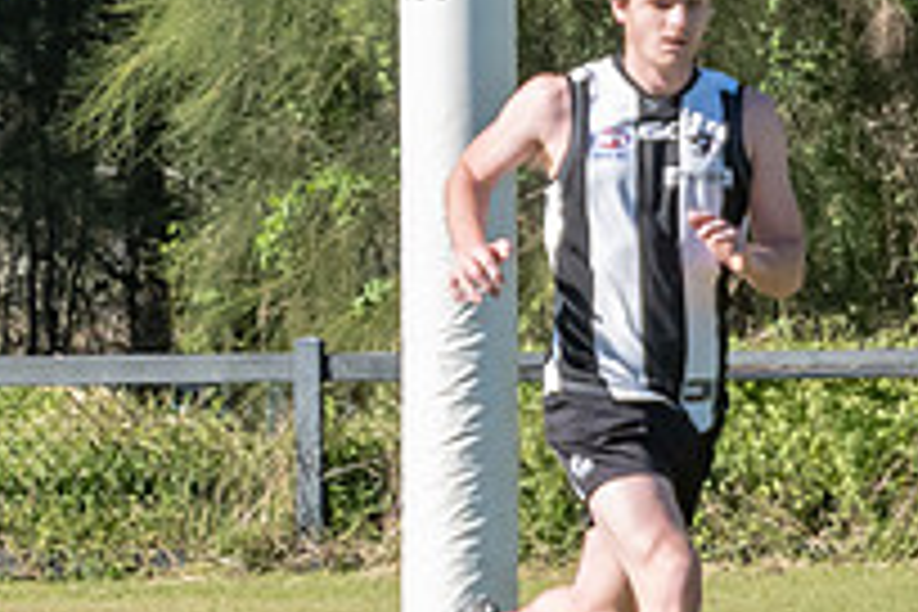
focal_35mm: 1231
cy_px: -173
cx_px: 40
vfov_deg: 1.1
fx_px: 31388
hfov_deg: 1.7
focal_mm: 170
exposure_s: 1/1600
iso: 800
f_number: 7.1
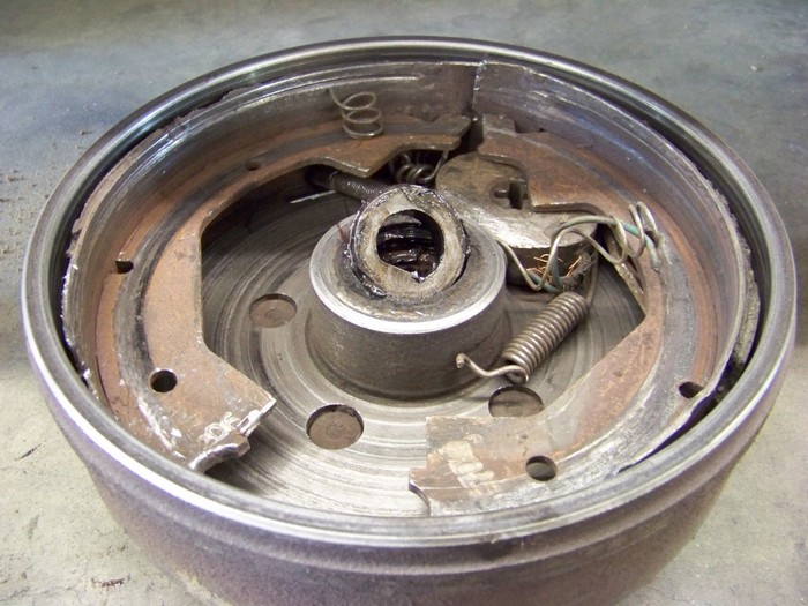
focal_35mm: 36
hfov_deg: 51.4
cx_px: 404
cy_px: 303
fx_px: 840
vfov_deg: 39.7
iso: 400
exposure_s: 1/5
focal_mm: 5.85
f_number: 2.8
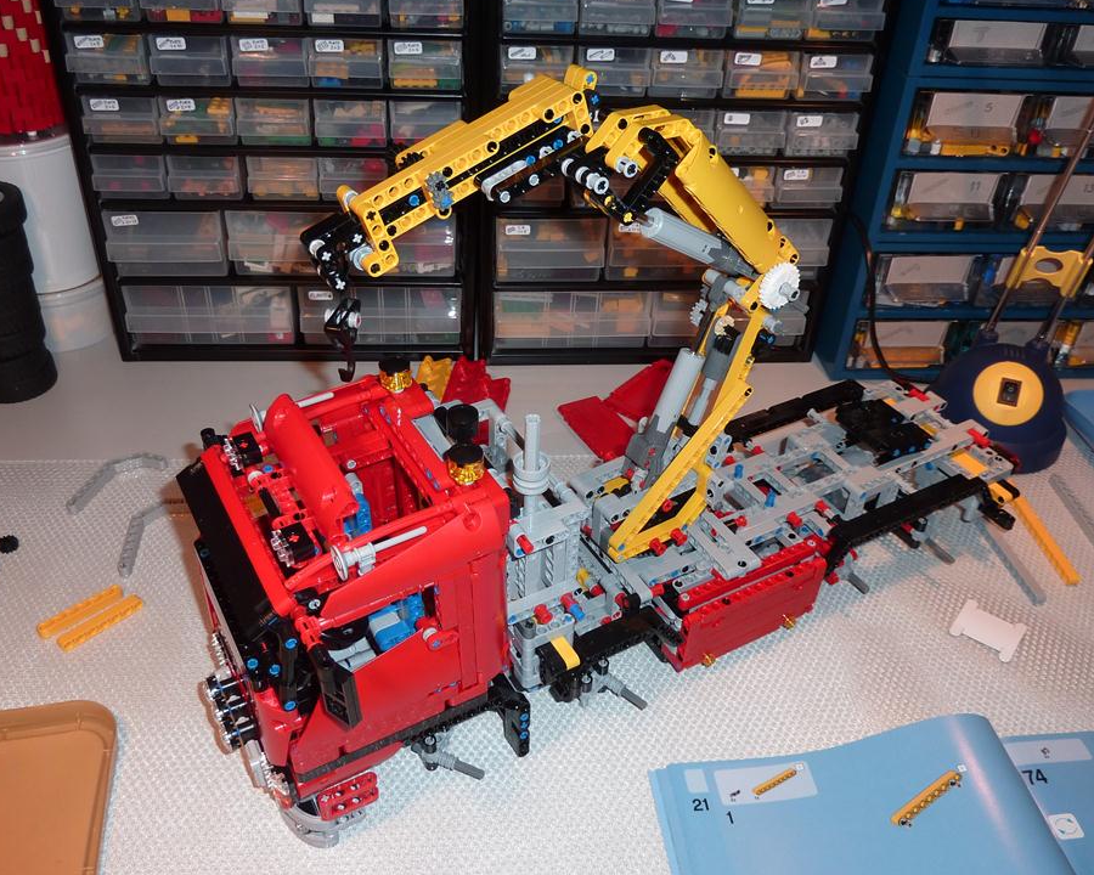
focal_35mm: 30
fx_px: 971
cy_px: 448
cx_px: 531
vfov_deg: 48.5
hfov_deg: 58.8
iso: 100
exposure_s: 1/30
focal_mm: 4.4
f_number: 3.3
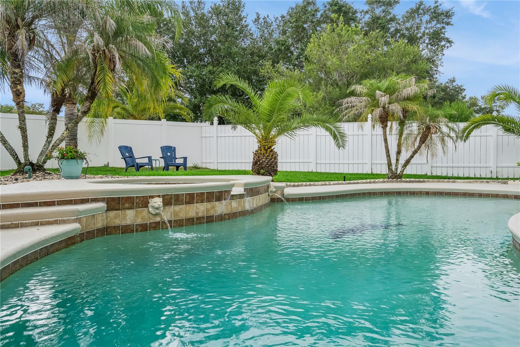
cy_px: 174
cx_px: 260
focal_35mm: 29
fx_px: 419
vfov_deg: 44.9
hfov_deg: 63.7
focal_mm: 29
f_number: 9
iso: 400
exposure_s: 1/125
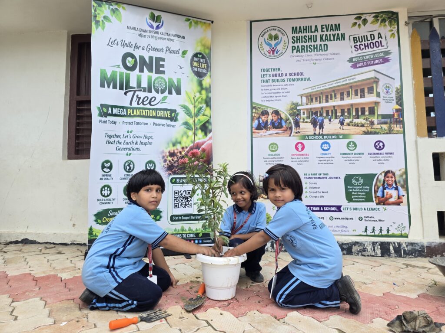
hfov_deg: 73.9
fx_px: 296
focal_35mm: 23
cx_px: 222
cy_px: 166
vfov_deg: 58.9
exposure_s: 1/1369
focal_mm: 6.3
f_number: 1.7
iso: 80
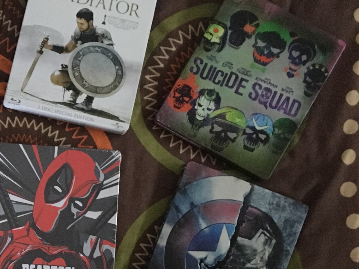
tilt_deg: -83.0
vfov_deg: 19.8
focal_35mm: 72
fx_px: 747
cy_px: 276
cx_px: -50
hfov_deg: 24.9
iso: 500
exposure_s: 1/17
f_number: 2.2
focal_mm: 4.15
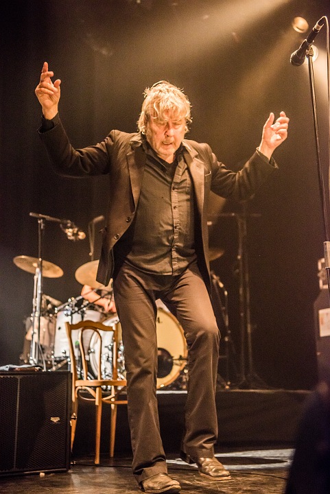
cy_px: 247
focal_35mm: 50
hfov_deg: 27.0
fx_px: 686
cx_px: 165
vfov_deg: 39.6
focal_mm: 50
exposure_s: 1/80
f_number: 3.5
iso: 1000
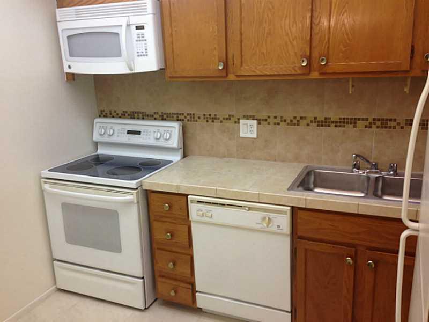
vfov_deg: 42.9
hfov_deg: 55.4
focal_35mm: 33
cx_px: 214
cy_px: 161
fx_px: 409
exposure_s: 1/24
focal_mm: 4.12
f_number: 2.4
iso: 50
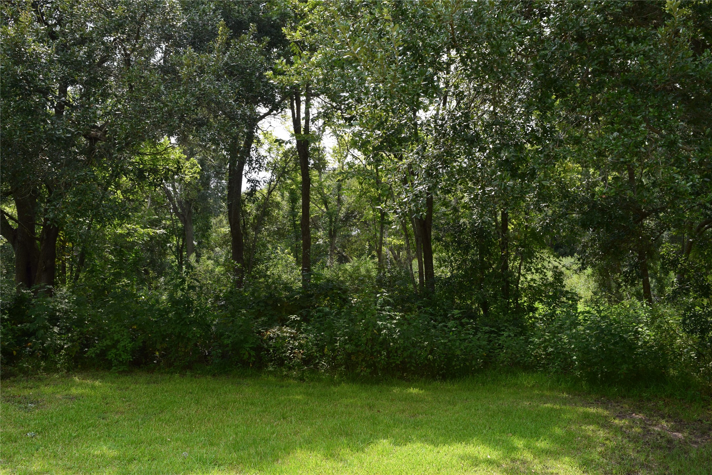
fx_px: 623
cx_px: 356
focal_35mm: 32
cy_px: 238
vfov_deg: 41.7
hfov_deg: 59.5
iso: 400
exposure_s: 1/200
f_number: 10
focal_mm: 21
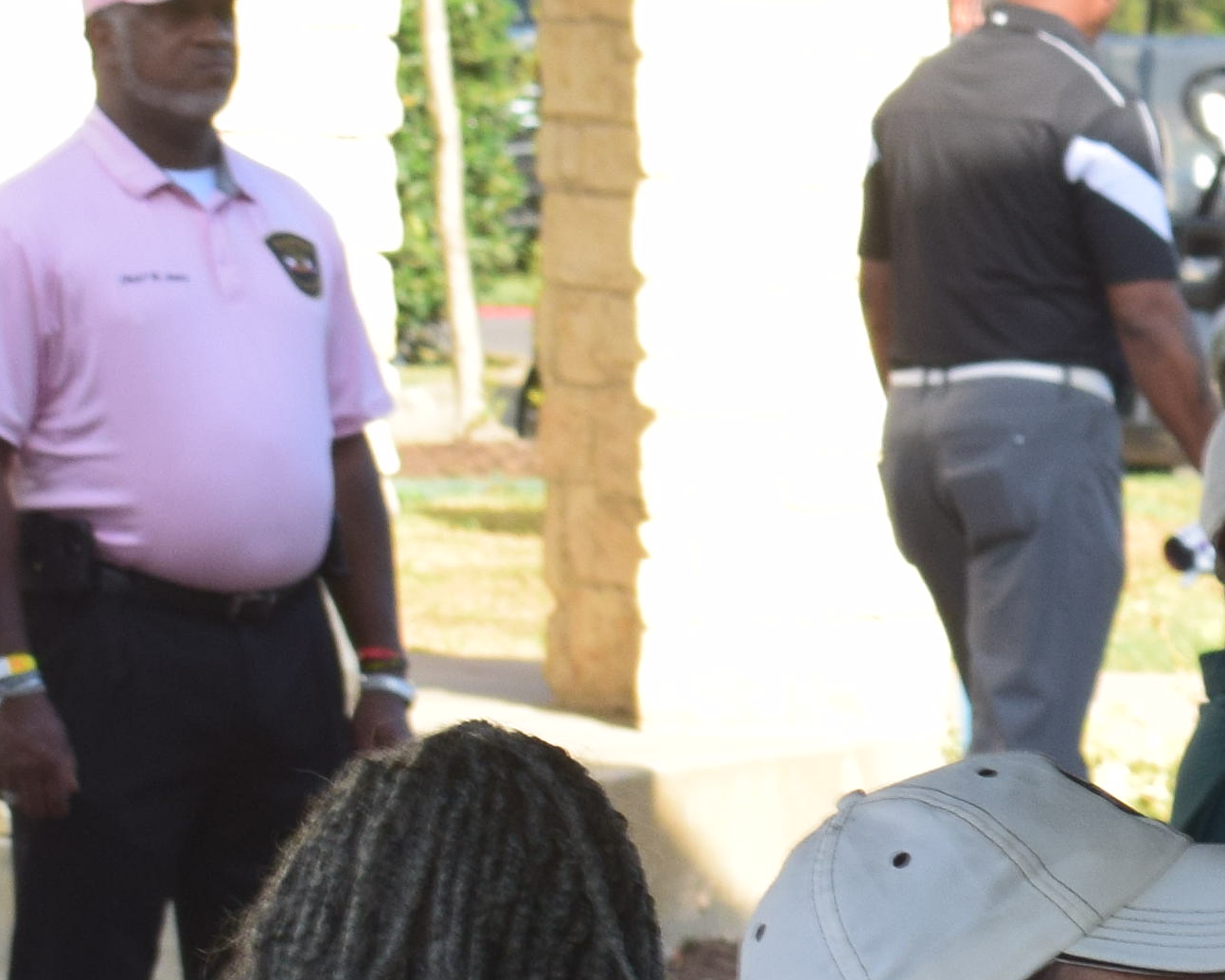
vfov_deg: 3.4
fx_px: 16567
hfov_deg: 4.2
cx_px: 2288
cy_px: 1046
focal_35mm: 457
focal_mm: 70
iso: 400
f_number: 10
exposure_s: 1/200
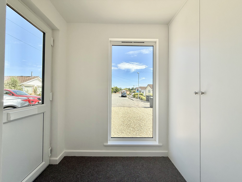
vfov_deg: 85.7
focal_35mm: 14
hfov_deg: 102.1
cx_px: 121
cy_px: 91
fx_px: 98
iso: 50
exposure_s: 1/1656
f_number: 2.2
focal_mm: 2.22
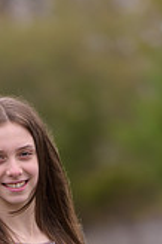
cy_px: 315
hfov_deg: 2.5
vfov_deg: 3.7
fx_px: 3720
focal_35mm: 550
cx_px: 33
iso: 400
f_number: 3.2
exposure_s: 1/1000
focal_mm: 200
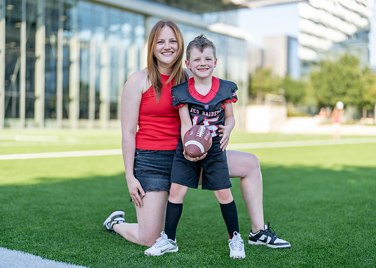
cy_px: 134
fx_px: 559
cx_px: 188
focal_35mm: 52
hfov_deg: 37.2
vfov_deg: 27.0
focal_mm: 50
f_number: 1.2
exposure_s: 1/2000
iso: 100
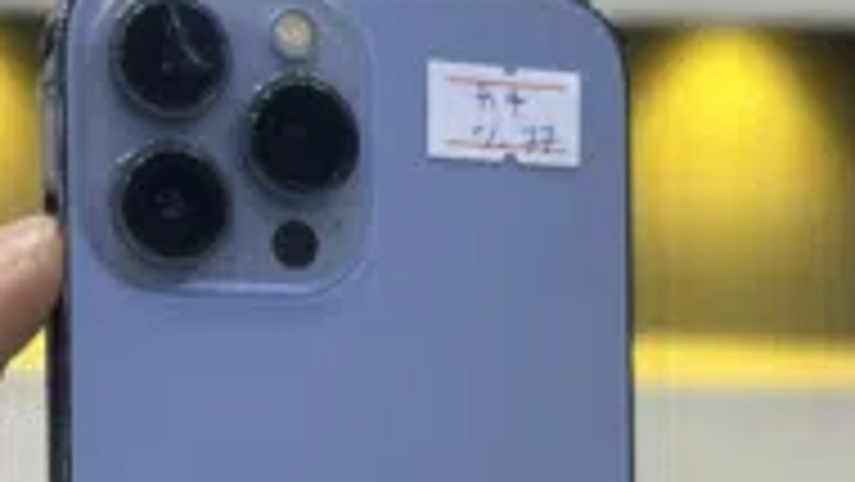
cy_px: 550
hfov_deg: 19.4
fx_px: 2495
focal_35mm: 110
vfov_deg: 10.9
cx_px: 369
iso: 125
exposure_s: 1/121
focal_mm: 6.86
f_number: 1.78
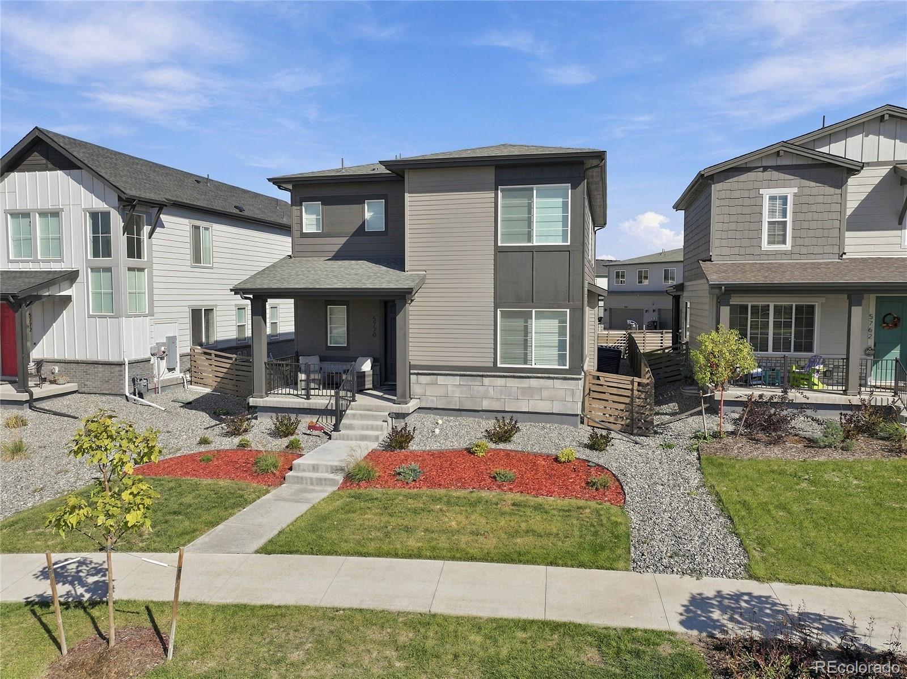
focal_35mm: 24
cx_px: 454
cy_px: 340
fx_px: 628
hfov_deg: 71.6
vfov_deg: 56.8
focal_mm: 12.3
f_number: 2.8
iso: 100
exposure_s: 1/2000
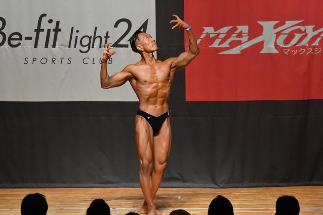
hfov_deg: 7.6
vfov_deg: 5.1
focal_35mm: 270
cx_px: 162
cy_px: 108
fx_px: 2421
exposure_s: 1/400
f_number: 5.6
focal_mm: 180
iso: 12800
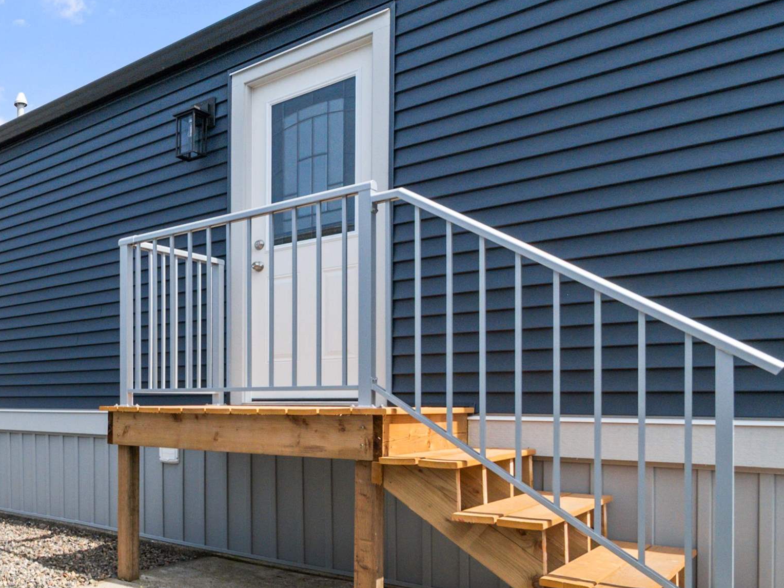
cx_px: 30
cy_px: 397
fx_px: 657
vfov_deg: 47.4
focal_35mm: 29
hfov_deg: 51.5
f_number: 8
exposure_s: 1/1000
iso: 200
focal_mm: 10
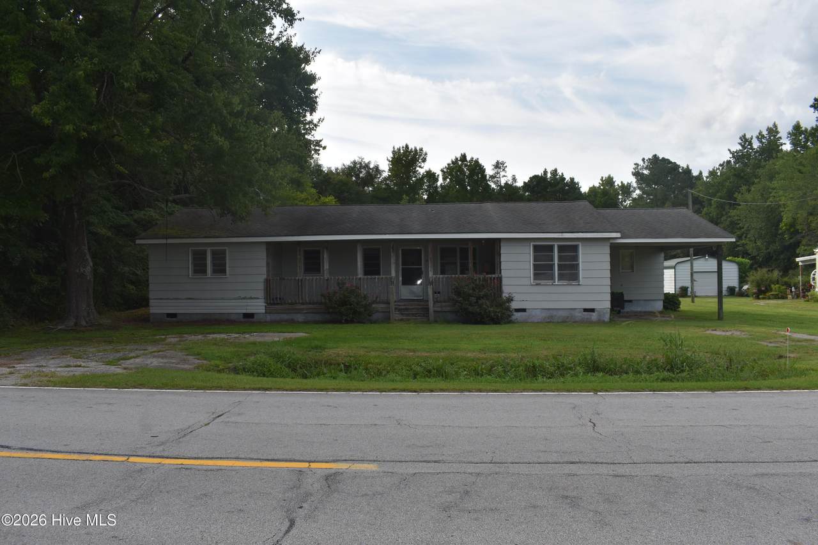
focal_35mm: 27
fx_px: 613
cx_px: 409
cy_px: 272
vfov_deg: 47.9
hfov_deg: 67.4
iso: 100
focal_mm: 18
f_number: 9
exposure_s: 1/200
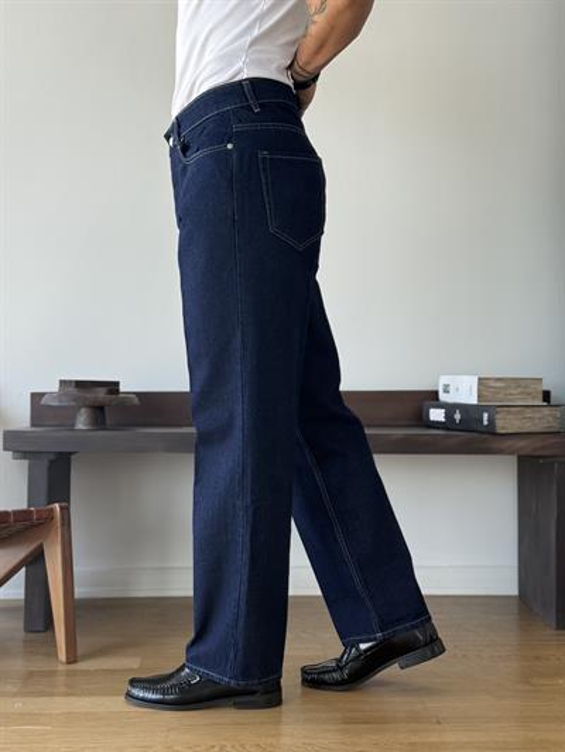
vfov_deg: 39.6
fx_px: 1044
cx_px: 282
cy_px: 376
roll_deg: -0.4
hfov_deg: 30.3
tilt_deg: +0.1
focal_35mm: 48
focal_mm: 6.76
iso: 64
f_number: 1.78
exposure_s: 1/219
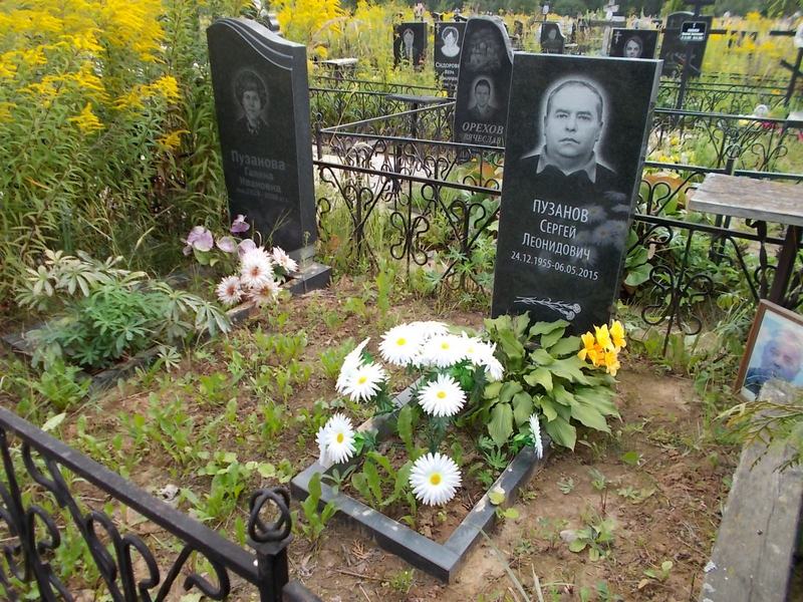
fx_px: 603
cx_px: 402
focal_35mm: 26
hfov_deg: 67.3
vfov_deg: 53.1
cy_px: 301
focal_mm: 4.6
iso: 80
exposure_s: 1/250
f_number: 3.2
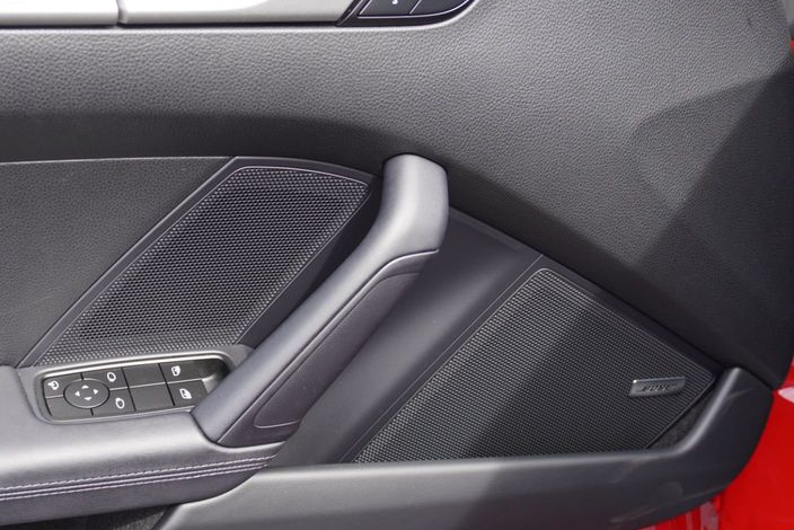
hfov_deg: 40.6
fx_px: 1059
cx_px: 271
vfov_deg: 28.1
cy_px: 233
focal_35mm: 48
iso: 200
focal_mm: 22
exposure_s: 1/160
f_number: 4
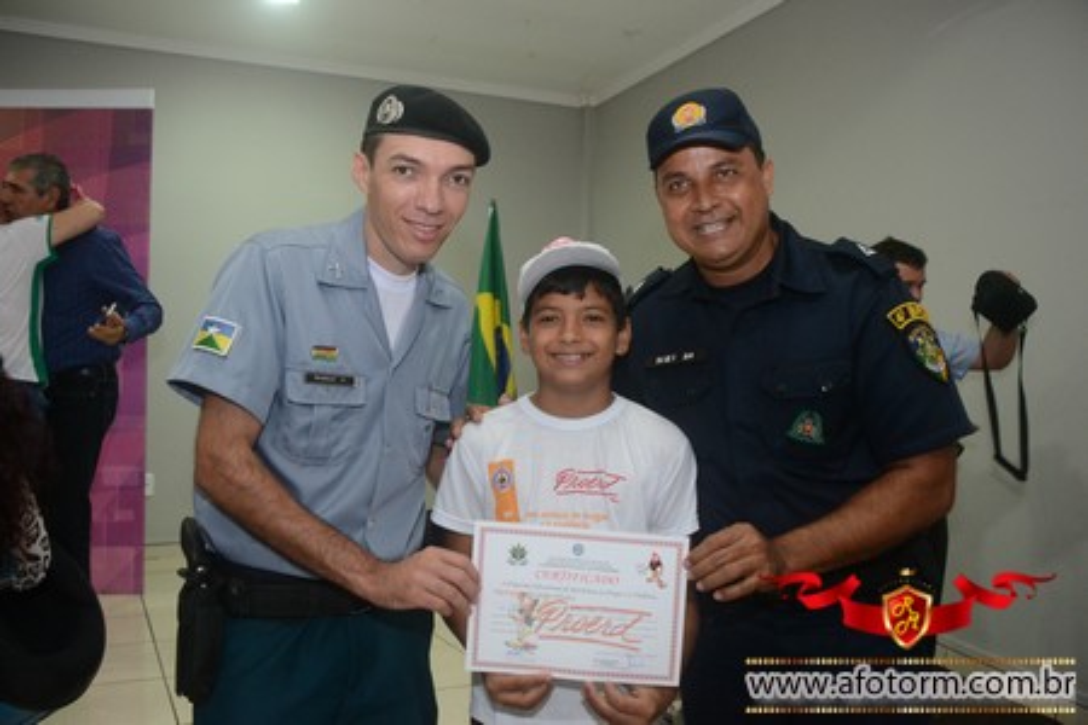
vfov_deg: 40.0
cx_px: 544
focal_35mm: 33
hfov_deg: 57.2
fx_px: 997
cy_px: 362
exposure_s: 1/100
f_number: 3.8
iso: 1600
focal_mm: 22
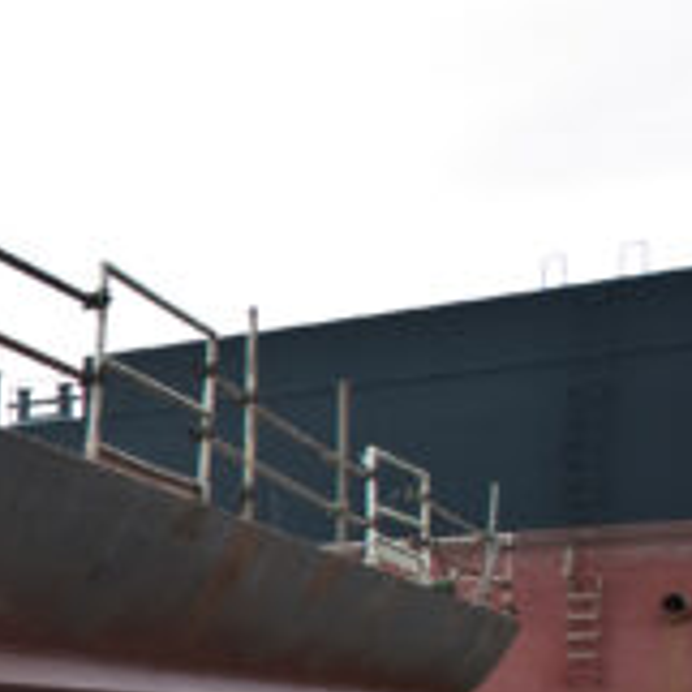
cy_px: 784
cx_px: -946
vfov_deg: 23.3
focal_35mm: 69
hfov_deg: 15.2
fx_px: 1561
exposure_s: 1/200
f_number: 6.3
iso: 400
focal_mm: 17
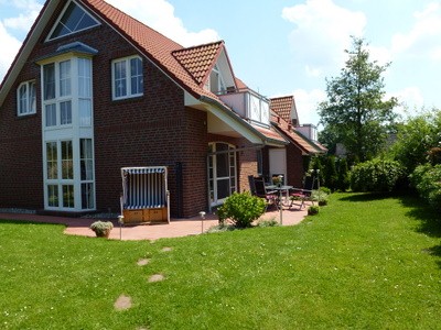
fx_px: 306
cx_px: 220
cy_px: 165
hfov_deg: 71.6
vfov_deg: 56.8
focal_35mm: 24
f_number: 4
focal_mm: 4.3
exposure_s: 1/500
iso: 100
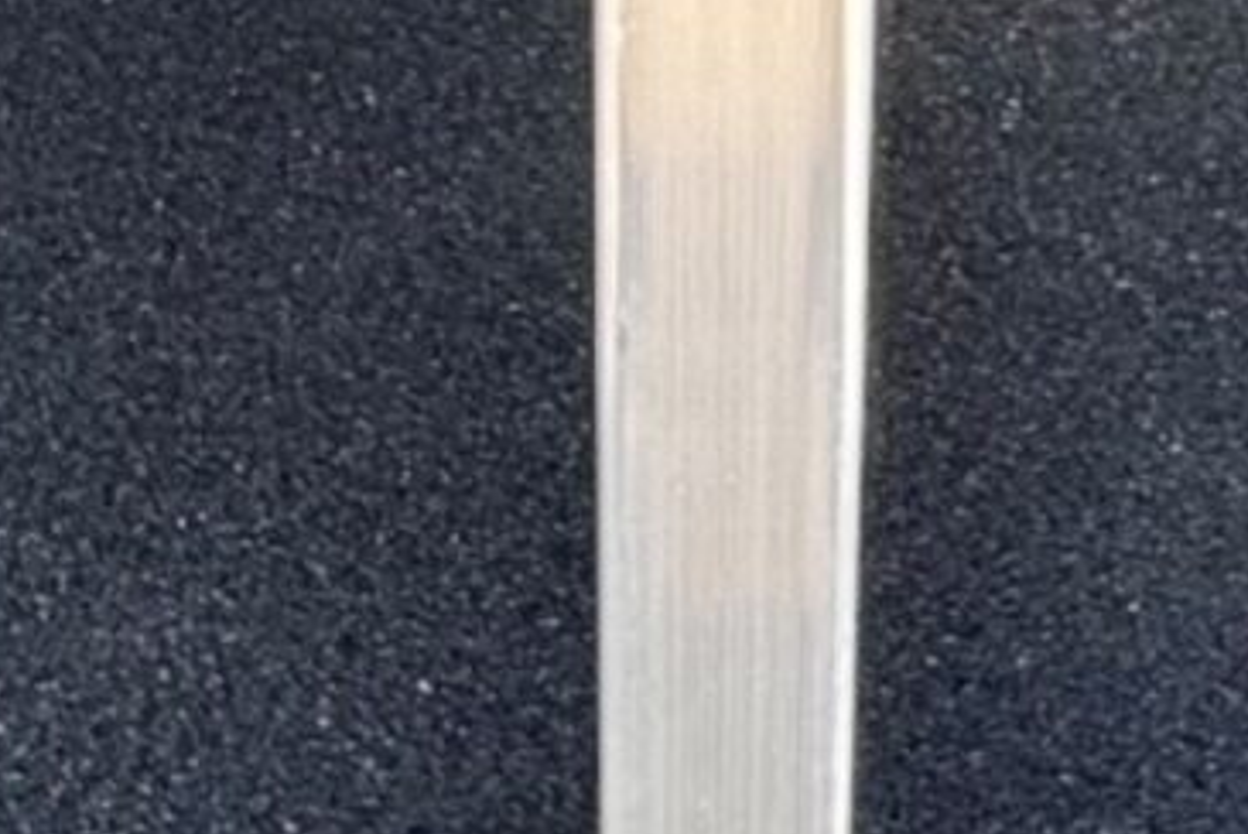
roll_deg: -0.3
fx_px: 3539
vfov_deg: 13.1
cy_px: -150
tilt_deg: -23.3
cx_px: 663
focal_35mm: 102
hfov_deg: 20.0
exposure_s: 1/137
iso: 40
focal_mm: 2.22
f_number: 2.2
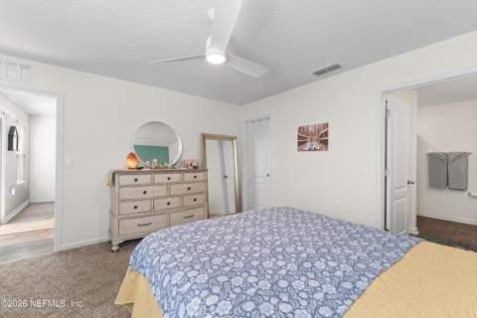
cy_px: 159
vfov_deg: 77.3
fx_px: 199
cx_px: 238
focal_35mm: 15
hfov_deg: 100.4
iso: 1250
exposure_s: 1/30
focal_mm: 15
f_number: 5.6
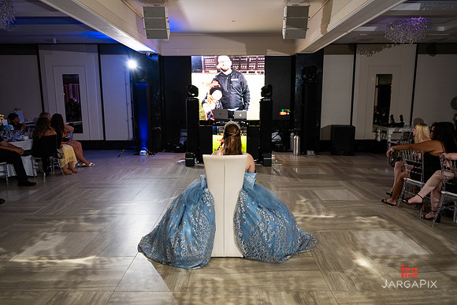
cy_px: 152
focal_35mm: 25
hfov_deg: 71.8
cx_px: 228
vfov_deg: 51.5
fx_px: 316
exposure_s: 1/125
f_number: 3.2
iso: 1600
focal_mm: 24
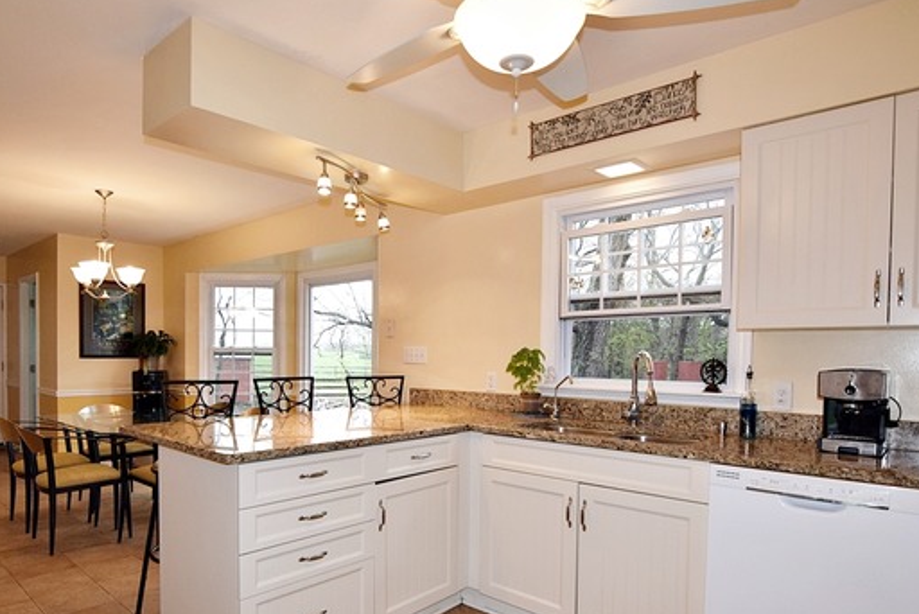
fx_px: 527
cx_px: 411
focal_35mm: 21
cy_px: 371
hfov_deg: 81.9
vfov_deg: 59.9
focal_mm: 11
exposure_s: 1/100
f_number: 5
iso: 640
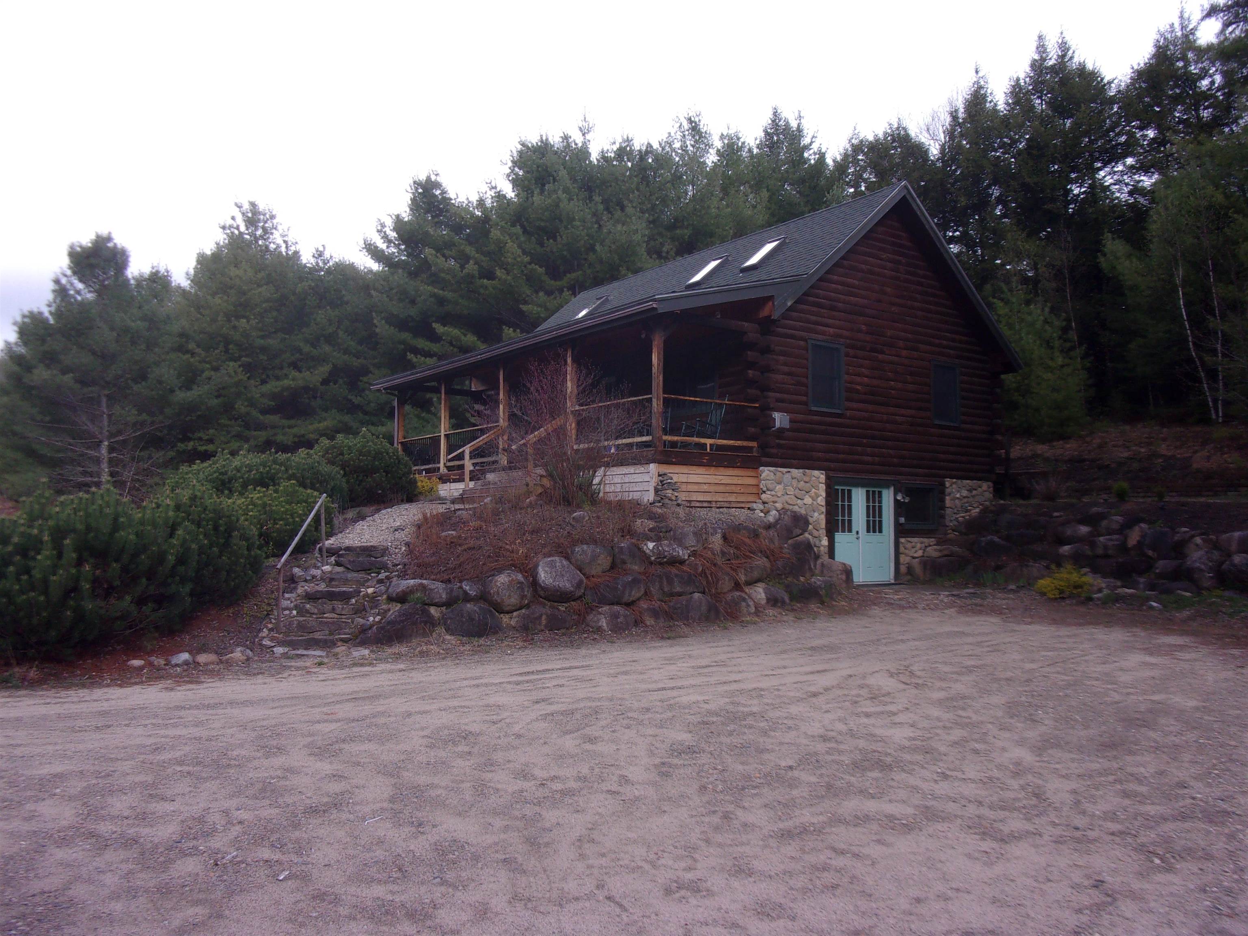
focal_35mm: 28
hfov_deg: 63.4
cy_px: 468
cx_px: 624
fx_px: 1009
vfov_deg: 49.7
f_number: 3.9
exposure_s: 1/210
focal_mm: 5.1
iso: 80
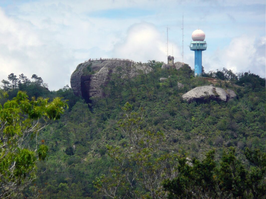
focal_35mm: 280
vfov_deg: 5.3
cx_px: 133
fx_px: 2151
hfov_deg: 7.1
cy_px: 100
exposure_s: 1/640
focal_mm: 46
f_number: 4.9
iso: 100
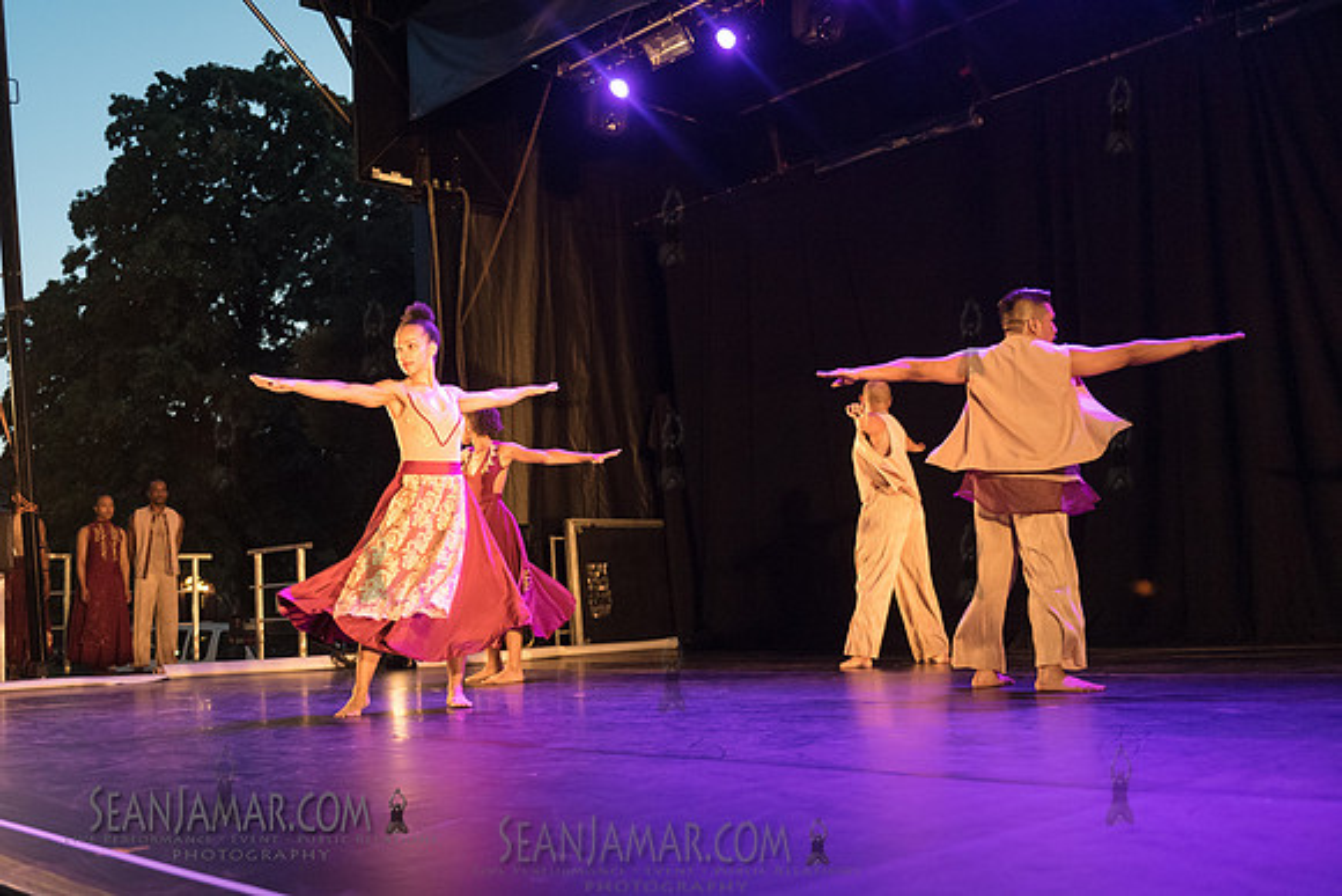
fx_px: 1331
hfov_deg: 53.4
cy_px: 499
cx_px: 593
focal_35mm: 36
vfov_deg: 37.1
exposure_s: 1/250
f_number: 2.8
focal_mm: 32
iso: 5000
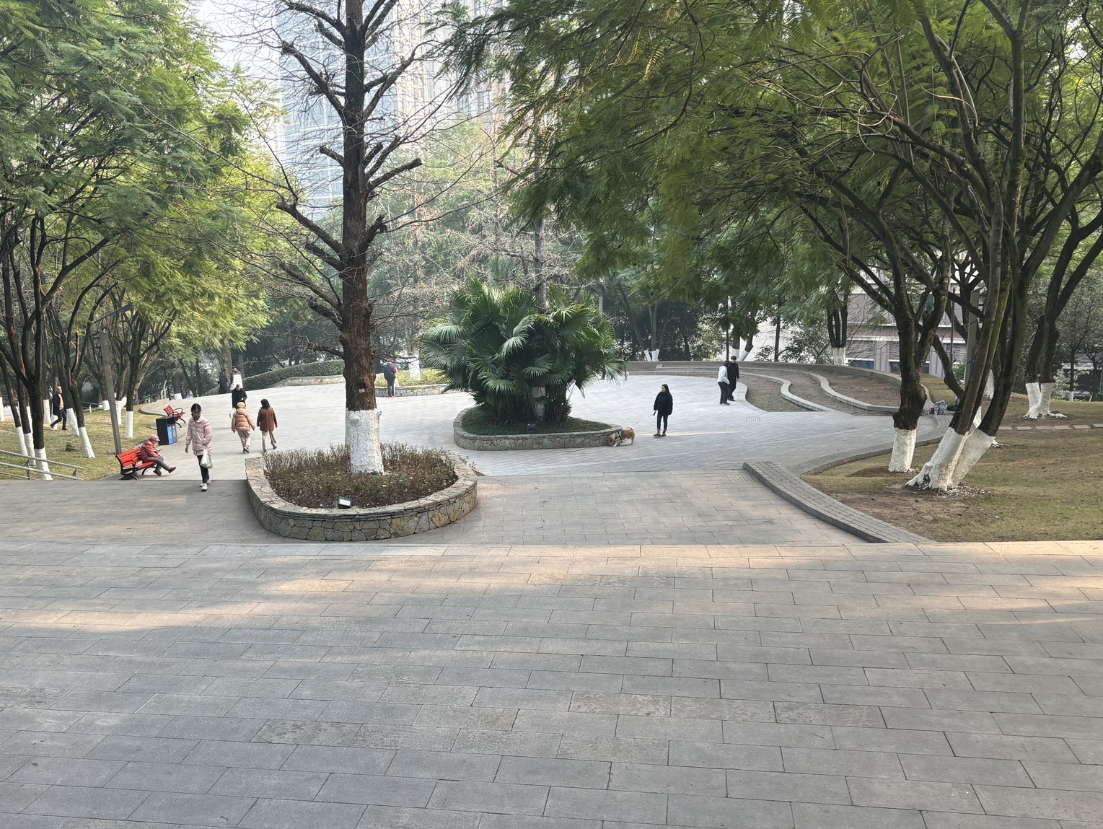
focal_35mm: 34
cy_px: 481
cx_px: 451
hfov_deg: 53.6
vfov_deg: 41.7
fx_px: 1084
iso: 40
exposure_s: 1/121
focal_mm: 5.96
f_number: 1.6
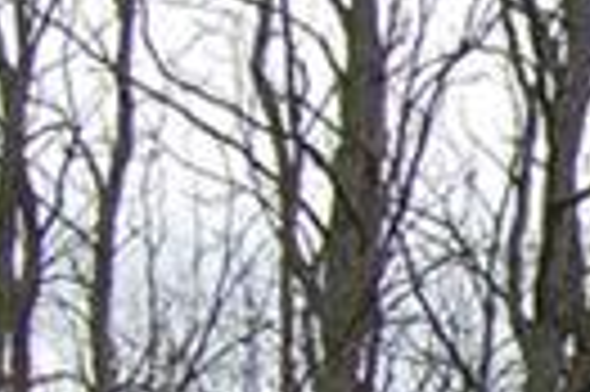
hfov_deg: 6.0
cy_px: 784
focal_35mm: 306
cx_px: 2009
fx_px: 5009
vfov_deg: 4.4
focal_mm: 26
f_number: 8
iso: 200
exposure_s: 1/250
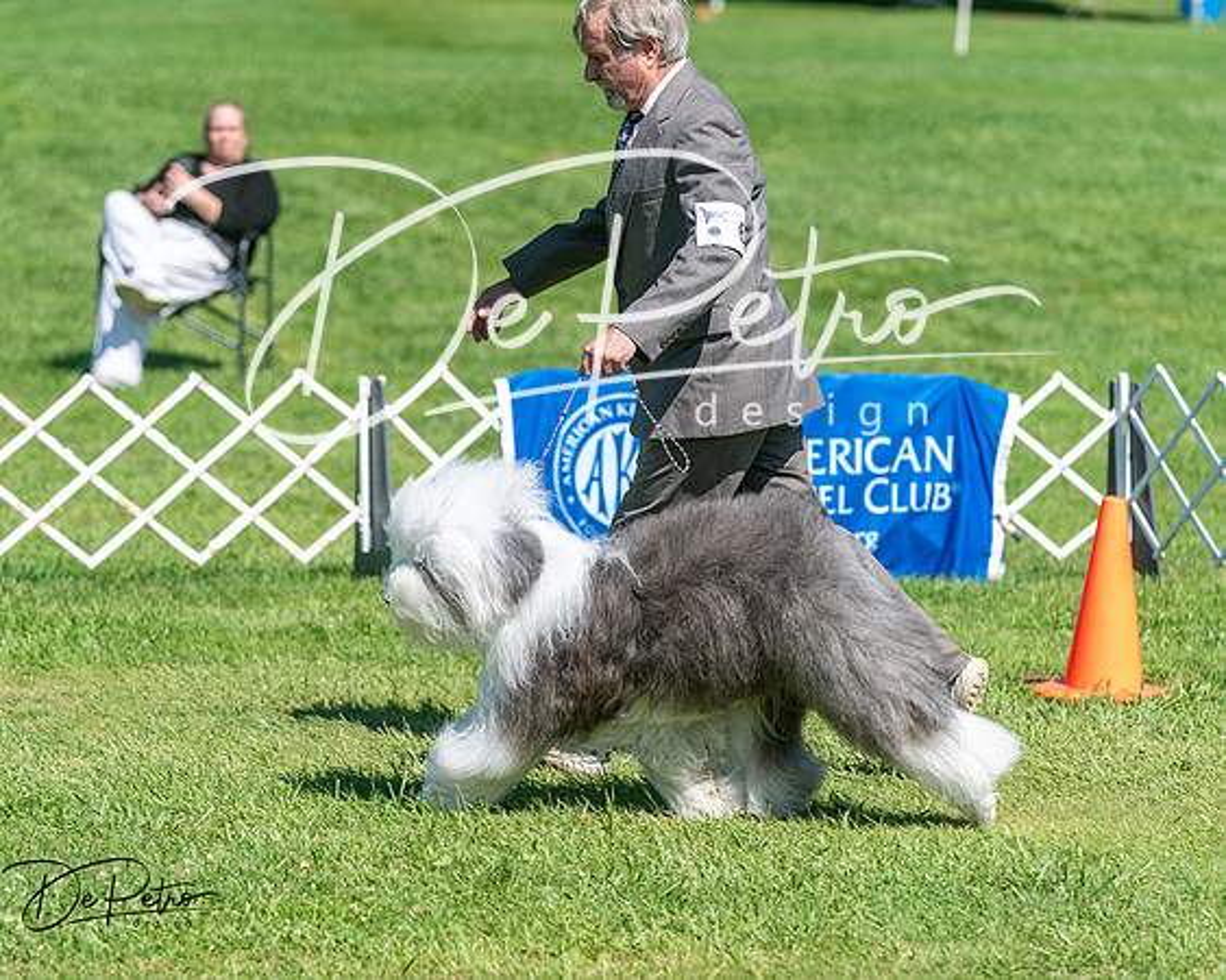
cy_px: 433
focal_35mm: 182
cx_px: 519
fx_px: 6595
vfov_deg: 8.5
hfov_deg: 10.6
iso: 80
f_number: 4
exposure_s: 1/1000
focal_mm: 142
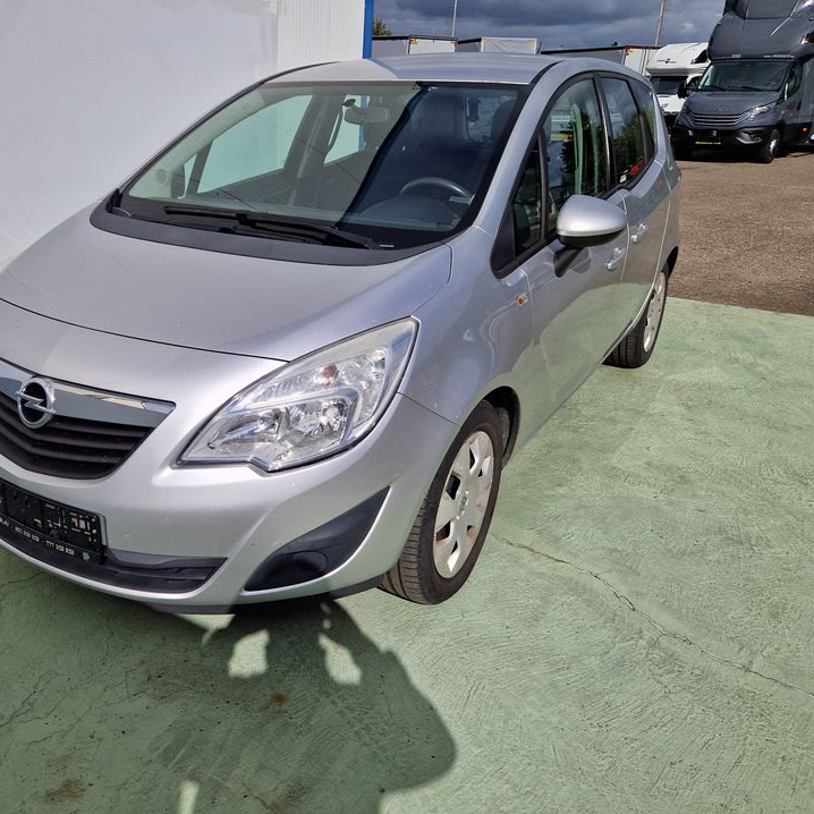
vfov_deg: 55.6
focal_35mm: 29
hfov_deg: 54.3
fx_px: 772
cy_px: 382
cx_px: 258
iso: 50
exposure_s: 1/4576
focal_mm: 5.4
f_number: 1.8
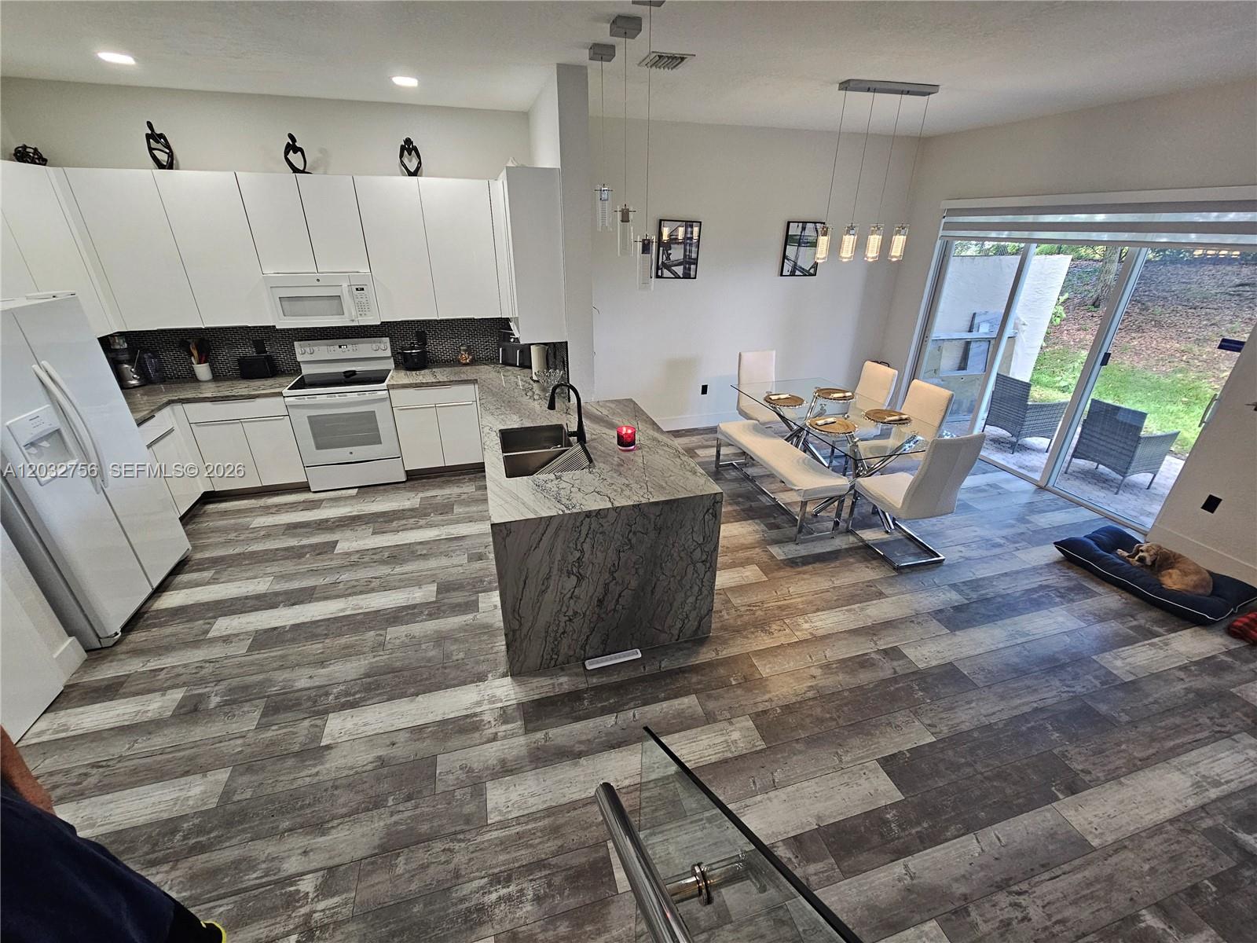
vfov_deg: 89.9
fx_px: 472
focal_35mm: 13
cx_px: 628
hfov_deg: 106.2
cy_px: 472
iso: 200
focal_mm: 2.2
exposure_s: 1/60
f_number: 2.2
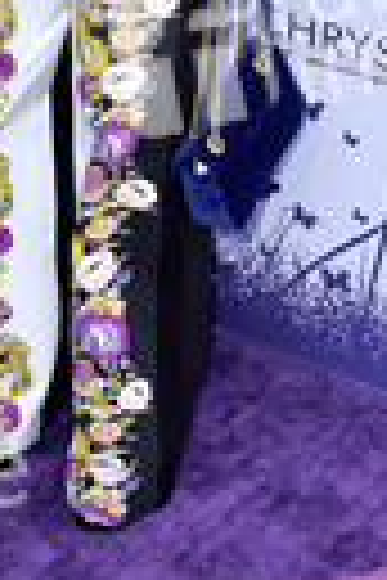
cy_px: -193
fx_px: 1806
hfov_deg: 12.0
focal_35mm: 112
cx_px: -70
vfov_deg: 17.1
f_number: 6.3
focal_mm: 36
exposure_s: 1/250
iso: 200
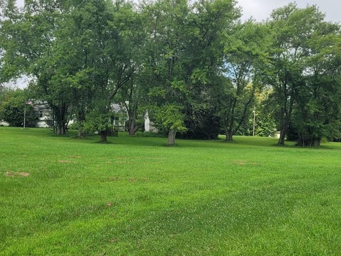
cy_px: 166
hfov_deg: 45.8
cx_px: 178
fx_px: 404
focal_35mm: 41
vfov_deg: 34.9
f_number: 1.8
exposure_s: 1/1584
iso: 40
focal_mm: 5.4
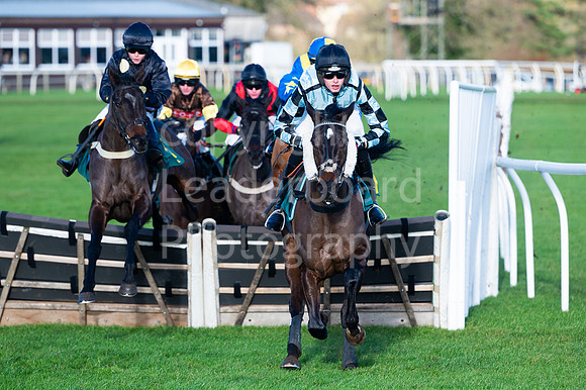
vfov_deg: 5.9
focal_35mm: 233
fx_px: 3796
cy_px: 167
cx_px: 306
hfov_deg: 8.8
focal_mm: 175
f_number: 3.5
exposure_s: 1/3200
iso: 320
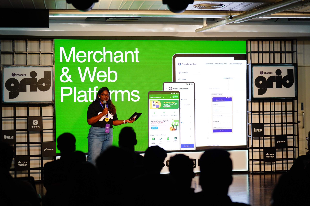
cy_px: 103
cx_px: 155
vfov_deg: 18.9
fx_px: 620
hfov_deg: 28.1
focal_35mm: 72
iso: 800
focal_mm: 72
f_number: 2.8
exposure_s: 1/200
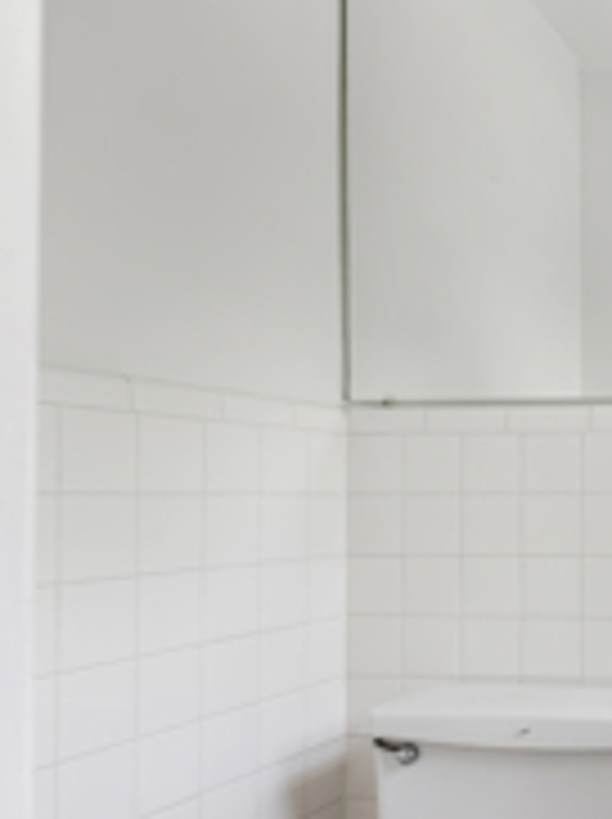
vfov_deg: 48.5
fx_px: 898
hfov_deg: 28.7
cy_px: 522
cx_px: 844
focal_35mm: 38
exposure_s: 1/30
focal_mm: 16
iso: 1000
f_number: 5.6
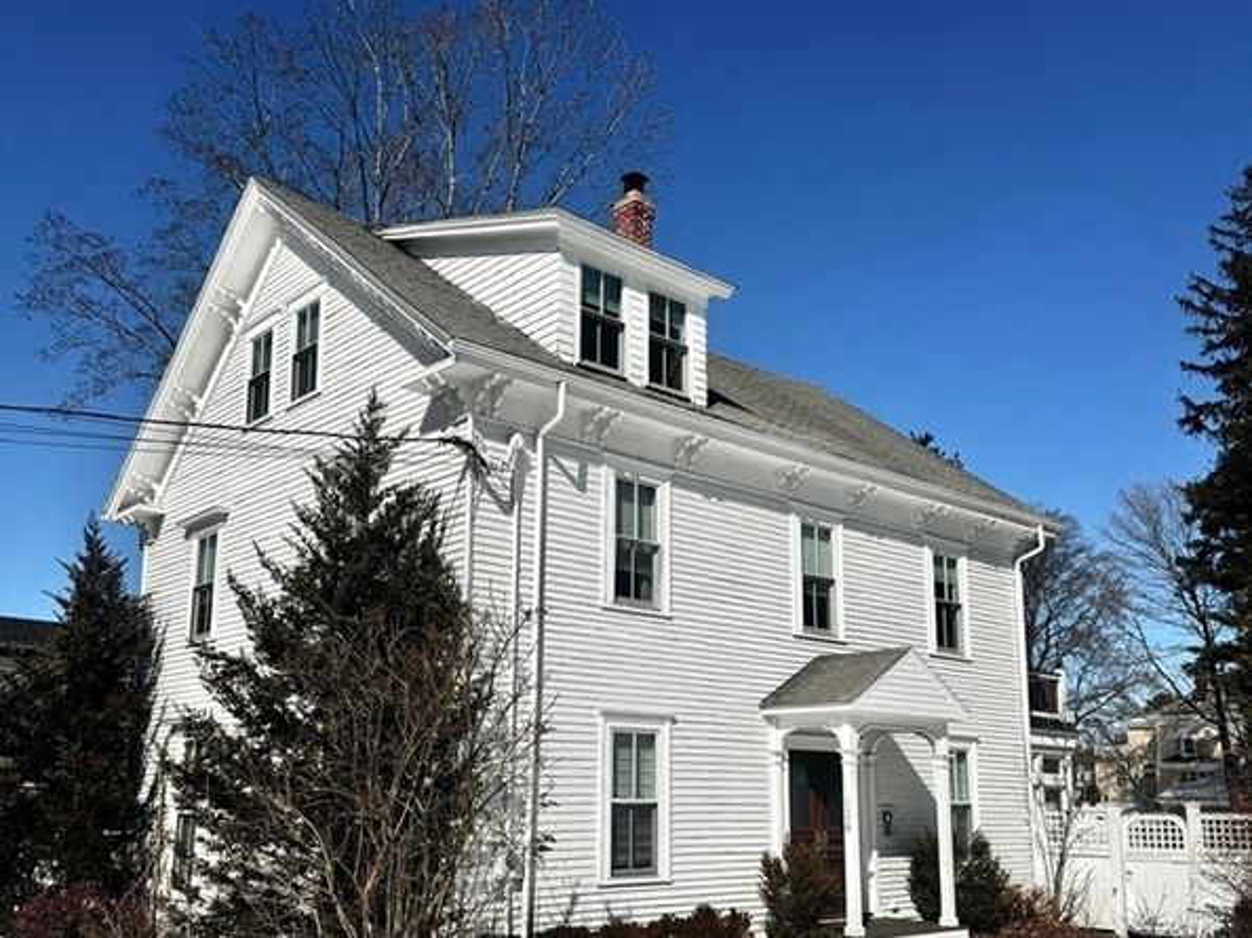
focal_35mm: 24
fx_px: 868
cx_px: 626
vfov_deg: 56.8
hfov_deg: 71.6
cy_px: 469
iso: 64
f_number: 1.78
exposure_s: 1/12346
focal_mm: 6.76
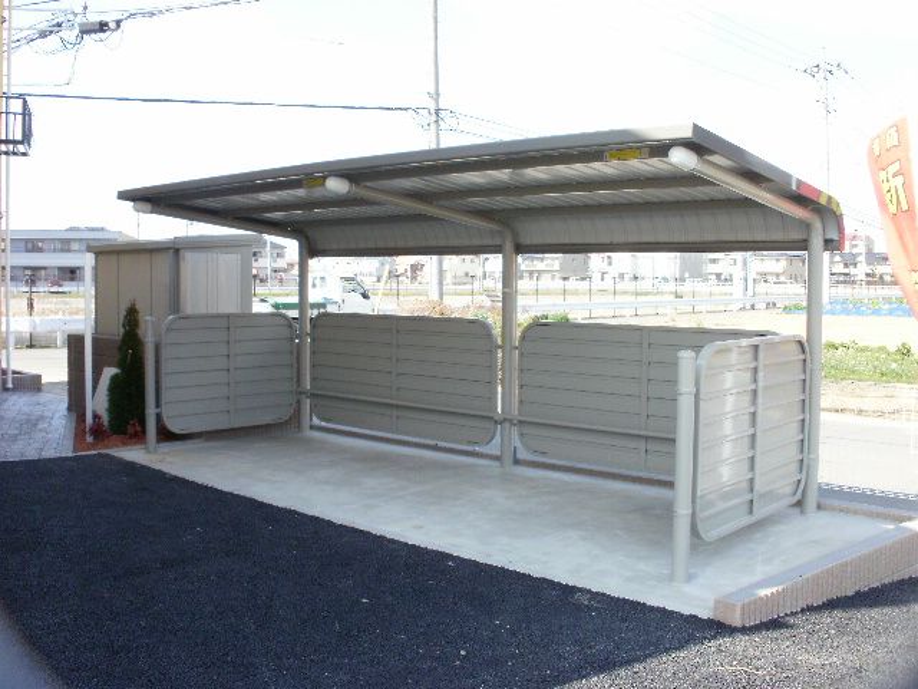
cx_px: 459
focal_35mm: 36
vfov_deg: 39.7
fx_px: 955
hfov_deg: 51.4
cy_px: 344
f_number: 5.6
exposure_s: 1/125
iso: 100
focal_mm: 6.3
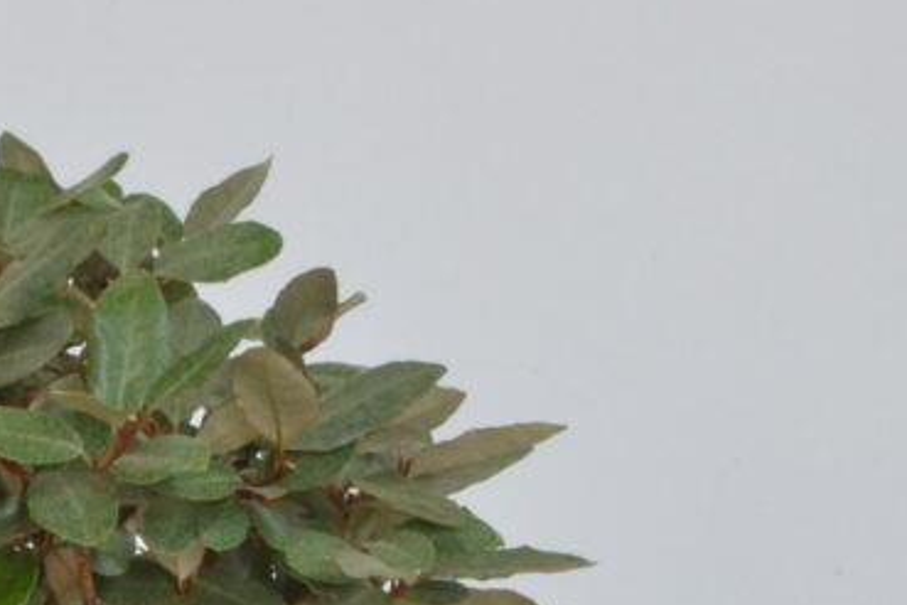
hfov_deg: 9.9
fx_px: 5164
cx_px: -179
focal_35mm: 205
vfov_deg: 6.6
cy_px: 818
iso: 800
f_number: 18
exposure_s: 1/5
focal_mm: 36
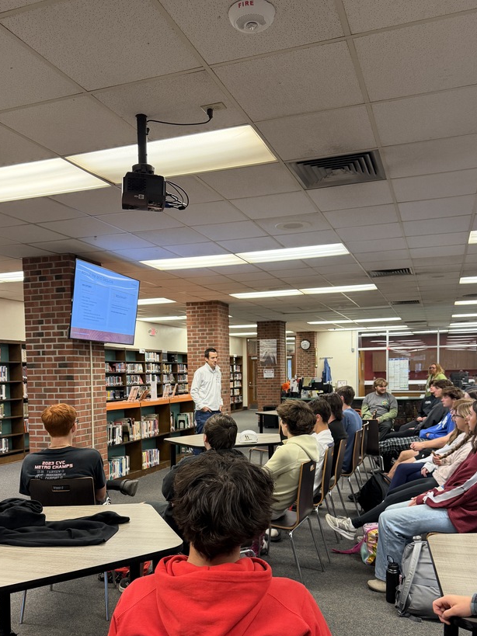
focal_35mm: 30
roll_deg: +0.7
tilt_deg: -3.0
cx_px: 240
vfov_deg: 59.2
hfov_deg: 46.8
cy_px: 397
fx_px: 551
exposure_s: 1/50
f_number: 1.78
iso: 250
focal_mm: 6.76
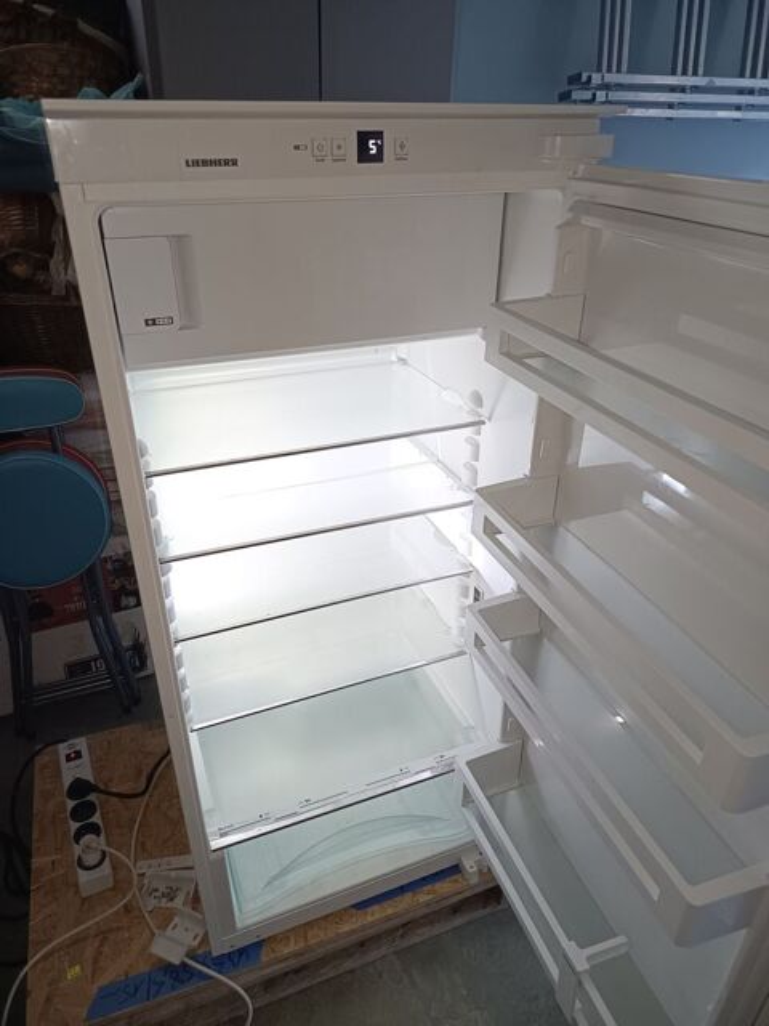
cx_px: 384
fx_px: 711
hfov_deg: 56.8
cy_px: 513
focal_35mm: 24
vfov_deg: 71.6
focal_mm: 5.24
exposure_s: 1/33.3
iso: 458
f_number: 1.7
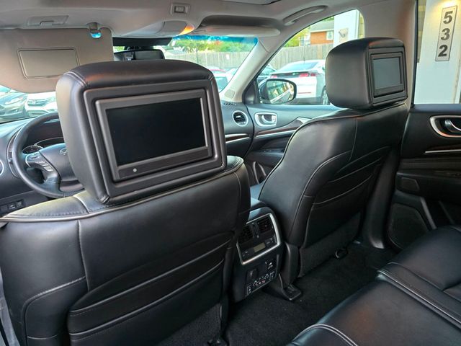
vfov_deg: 58.9
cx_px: 230
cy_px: 173
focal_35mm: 23
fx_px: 306
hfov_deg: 73.9
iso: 1000
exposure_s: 1/60
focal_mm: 6.3
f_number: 1.7
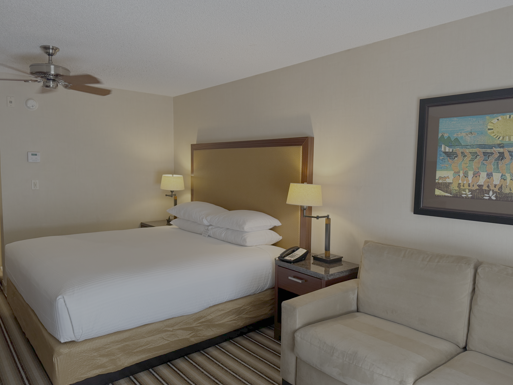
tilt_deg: -5.3
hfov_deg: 69.4
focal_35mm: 25
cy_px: 195
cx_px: 266
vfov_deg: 54.9
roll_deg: -1.2
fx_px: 370
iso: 200
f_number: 1.78
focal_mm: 6.76
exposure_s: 1/120
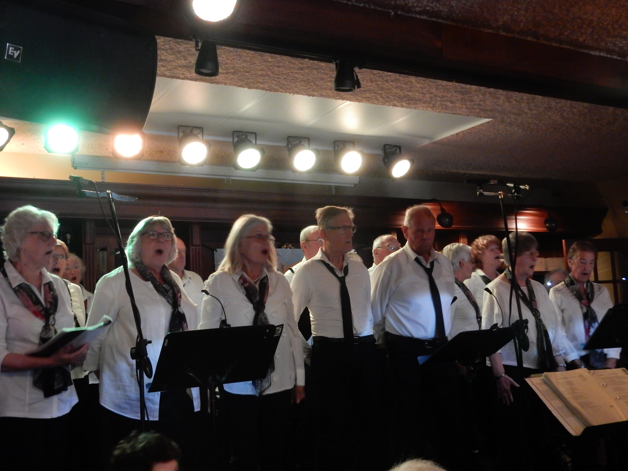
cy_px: 236
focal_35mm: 43
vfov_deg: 33.6
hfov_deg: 43.9
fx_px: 780
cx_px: 314
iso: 720
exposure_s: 1/8
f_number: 4.2
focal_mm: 7.6
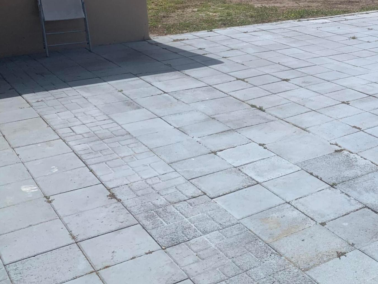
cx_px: 353
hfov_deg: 32.8
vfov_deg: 26.0
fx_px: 601
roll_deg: -0.4
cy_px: 51
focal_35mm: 55
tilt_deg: -13.7
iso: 25
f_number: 1.8
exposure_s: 1/4902
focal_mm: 4.25
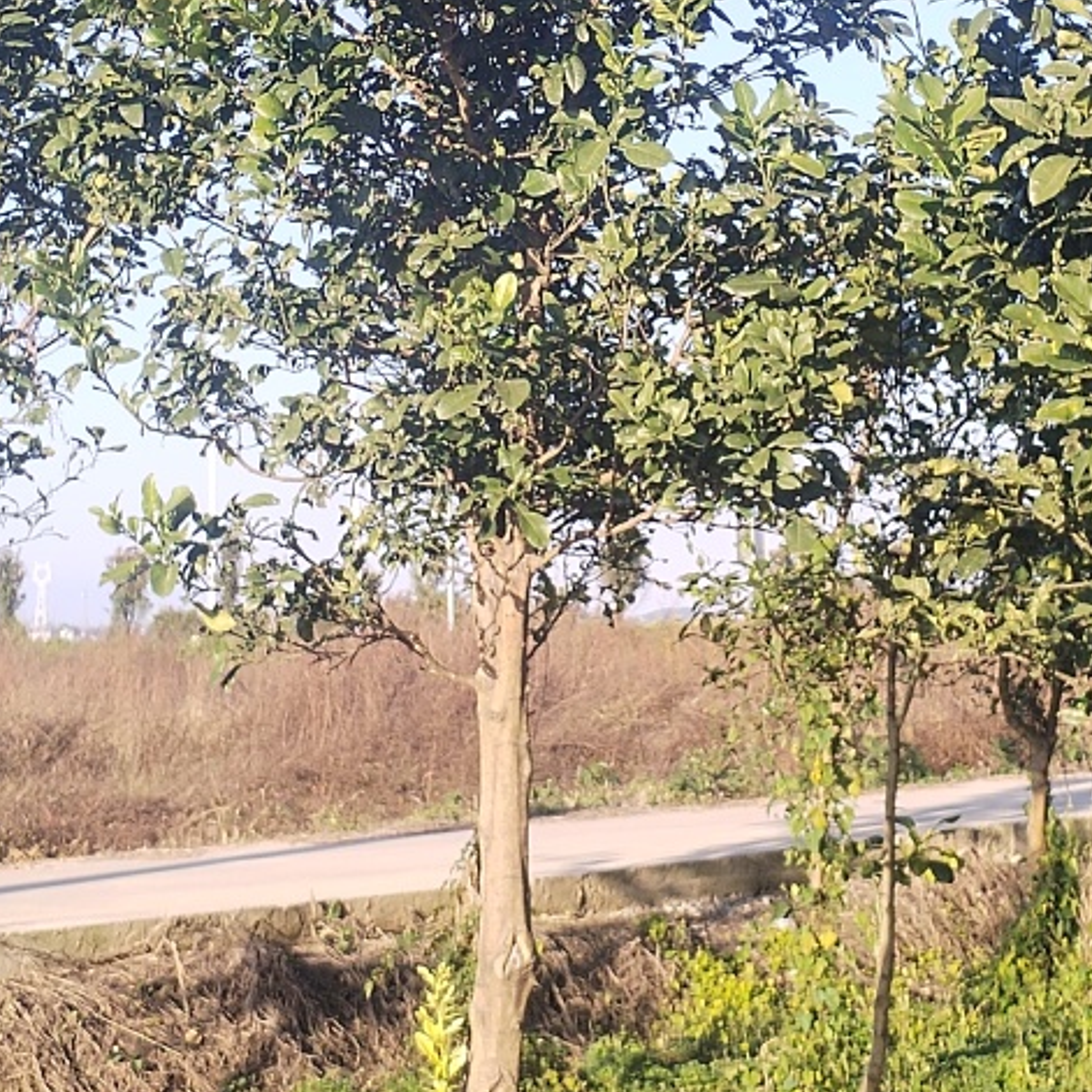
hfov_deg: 20.6
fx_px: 2998
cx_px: 582
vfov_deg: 20.4
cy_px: 203
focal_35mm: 84
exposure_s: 1/399
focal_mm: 4.75
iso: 100
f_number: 1.8
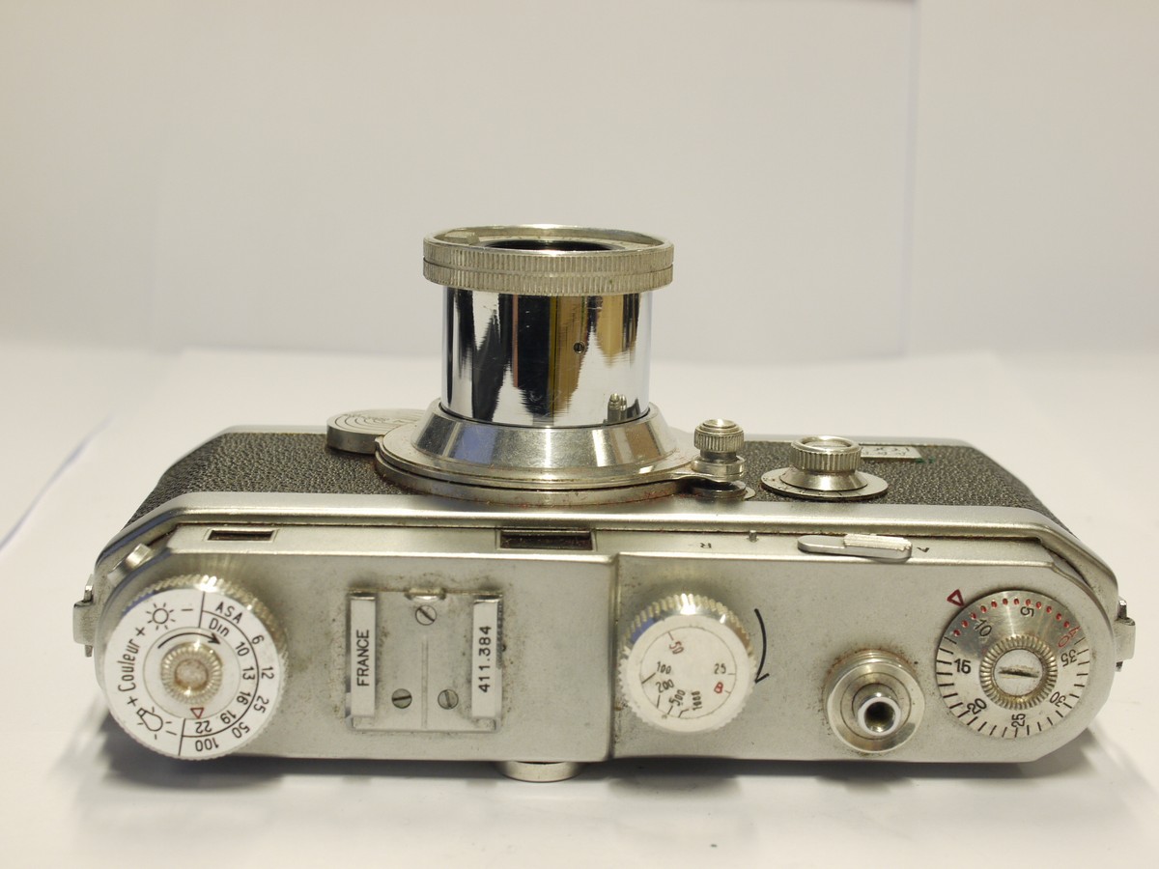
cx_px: 580
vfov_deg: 24.4
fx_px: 2009
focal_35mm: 60
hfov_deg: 32.2
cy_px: 434
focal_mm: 30
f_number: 8
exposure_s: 1/15
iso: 400
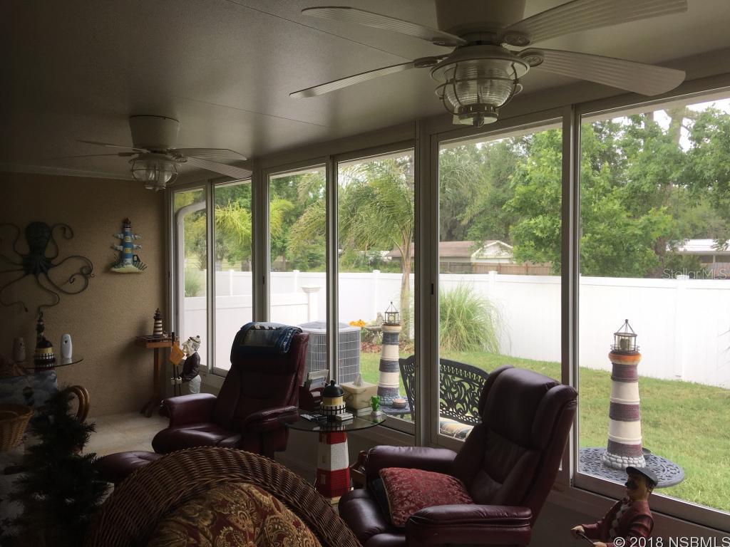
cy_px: 274
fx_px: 612
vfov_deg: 48.2
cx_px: 365
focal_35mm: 29
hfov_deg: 61.7
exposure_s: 1/146
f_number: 2.2
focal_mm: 4.15
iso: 25
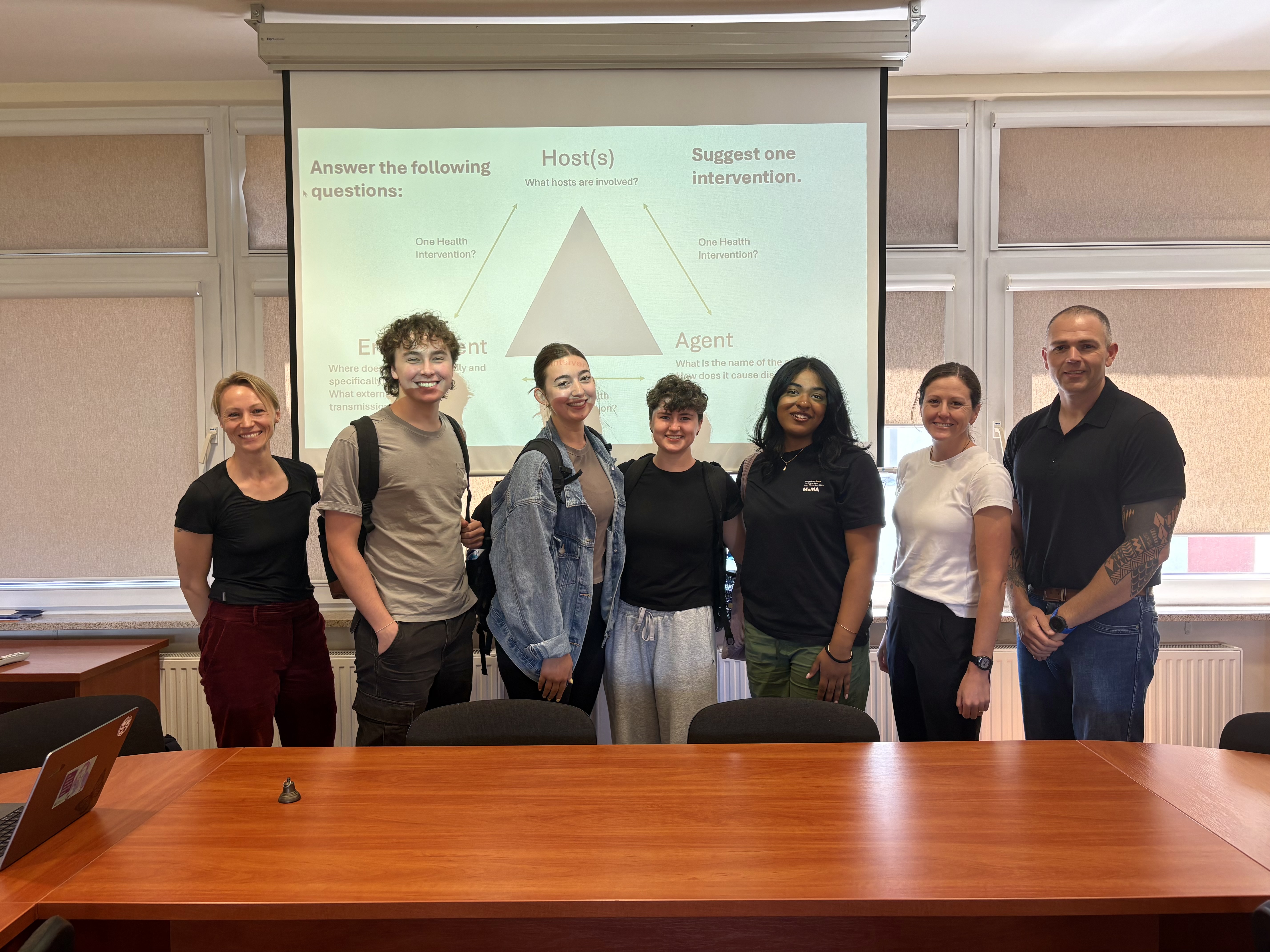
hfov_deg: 67.3
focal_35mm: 26
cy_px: 476
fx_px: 954
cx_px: 635
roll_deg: +0.4
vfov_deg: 53.1
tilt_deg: -2.3
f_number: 1.6
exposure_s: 1/100
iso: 80
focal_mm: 5.96
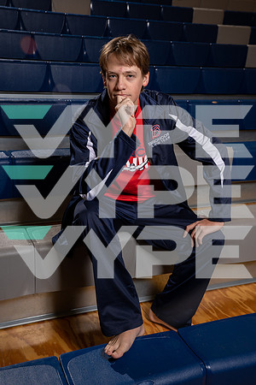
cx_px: 128
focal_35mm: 41
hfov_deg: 32.6
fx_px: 437
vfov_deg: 47.4
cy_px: 192
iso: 320
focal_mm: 41
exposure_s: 1/250
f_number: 8
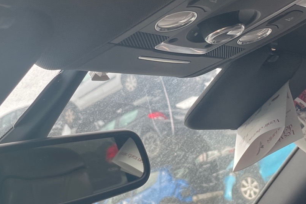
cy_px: 28
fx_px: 553
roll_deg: +19.2
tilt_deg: +21.8
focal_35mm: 65
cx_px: 182
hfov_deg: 30.9
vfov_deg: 20.6
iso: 64
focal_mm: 4.2
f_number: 1.6
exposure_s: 1/121
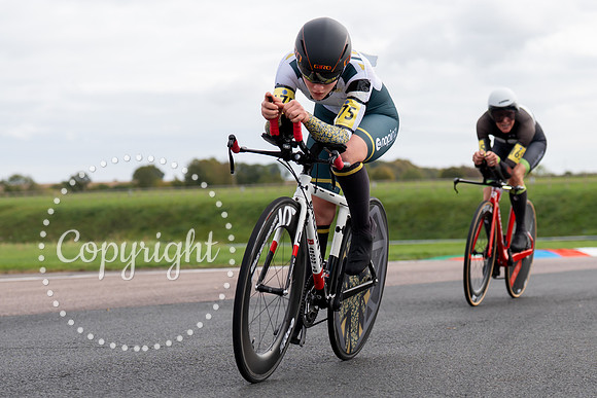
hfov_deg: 19.1
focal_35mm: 107
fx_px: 1778
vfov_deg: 12.8
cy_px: 224
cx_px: 303
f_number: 3.5
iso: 125
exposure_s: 1/800
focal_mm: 70
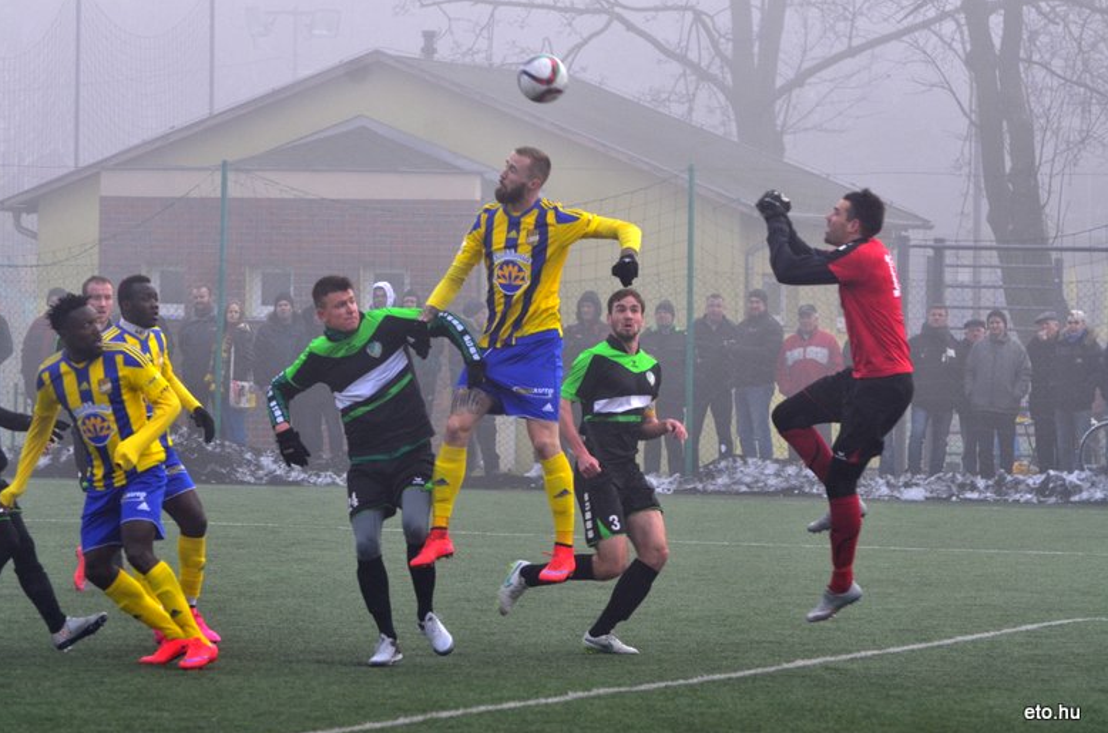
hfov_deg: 9.5
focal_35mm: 216
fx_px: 6633
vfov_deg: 6.3
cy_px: 370
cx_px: 540
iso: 250
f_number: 5.6
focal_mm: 140
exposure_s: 1/640
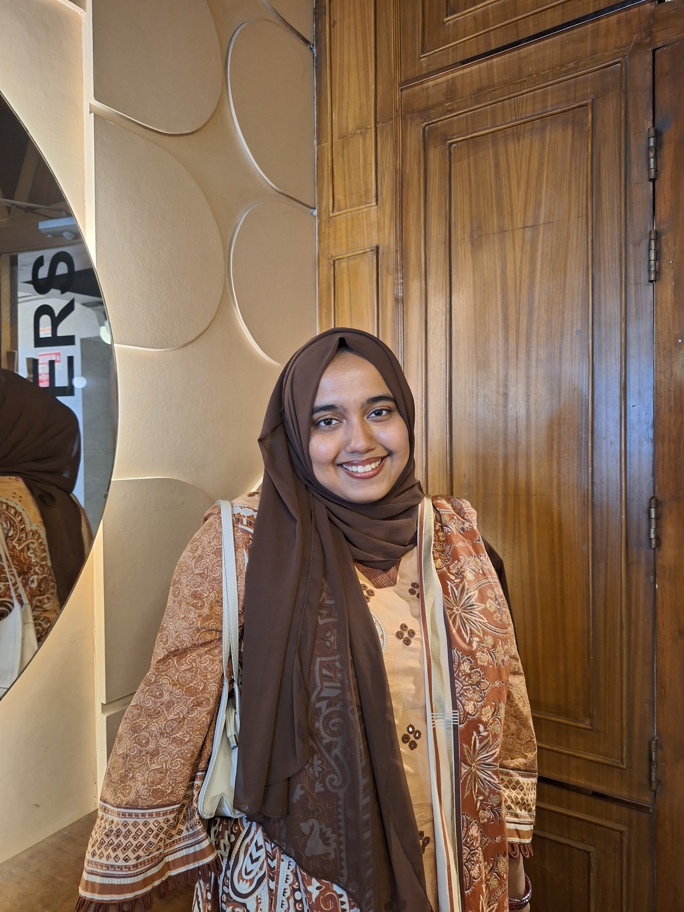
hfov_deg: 58.9
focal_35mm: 23
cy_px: 456
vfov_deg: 73.9
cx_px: 342
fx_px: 606
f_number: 1.8
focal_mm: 5.54
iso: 320
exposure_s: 1/25
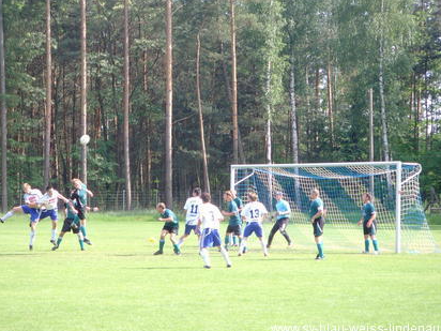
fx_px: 1809
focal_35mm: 142
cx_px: 197
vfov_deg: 10.4
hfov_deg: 13.9
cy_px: 137
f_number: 4.5
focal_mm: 19.8
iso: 100
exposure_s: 1/90
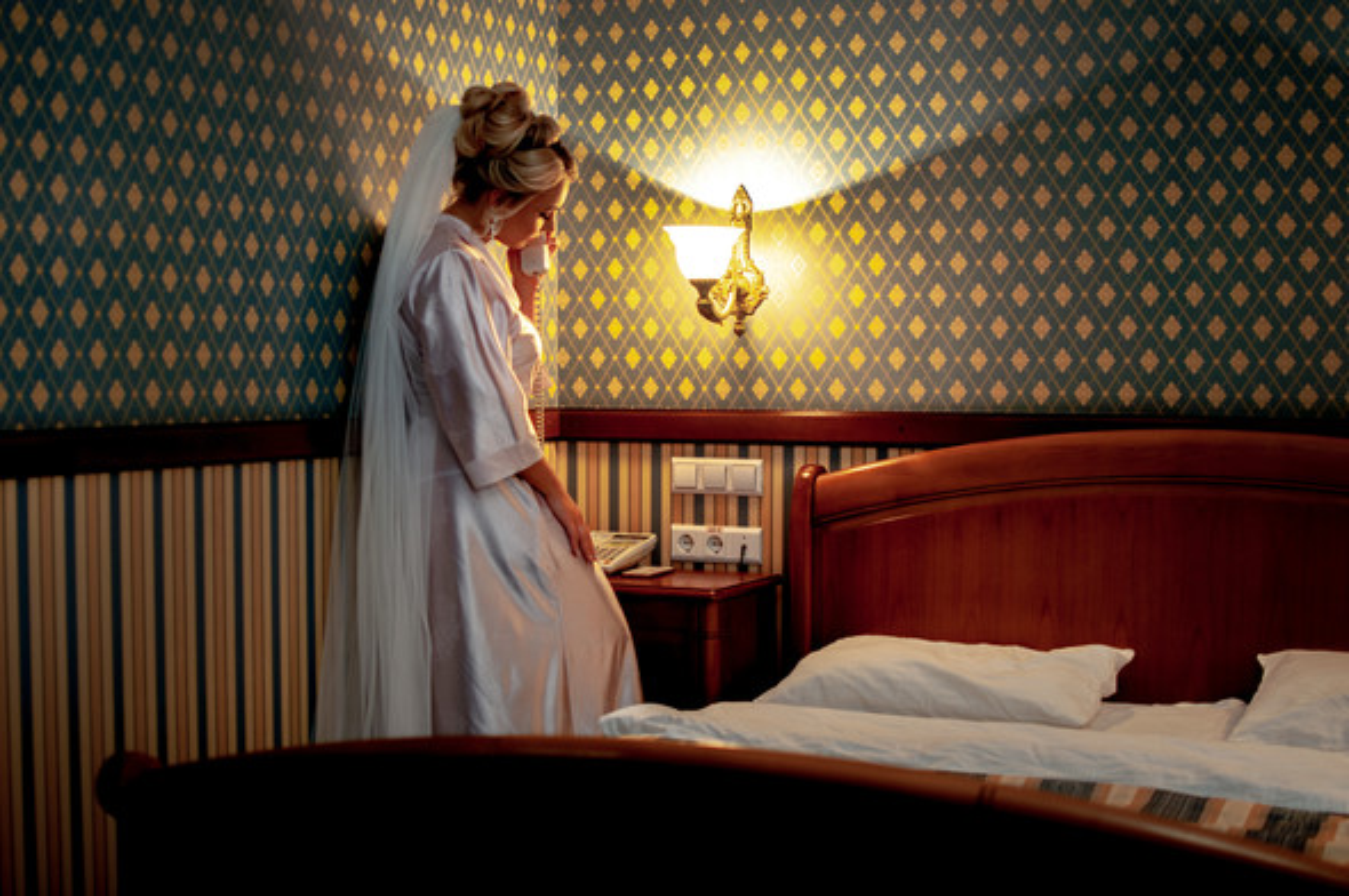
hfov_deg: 37.9
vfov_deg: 25.7
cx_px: 674
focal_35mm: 52
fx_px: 1965
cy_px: 448
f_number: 1.8
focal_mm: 35
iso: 200
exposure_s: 1/30
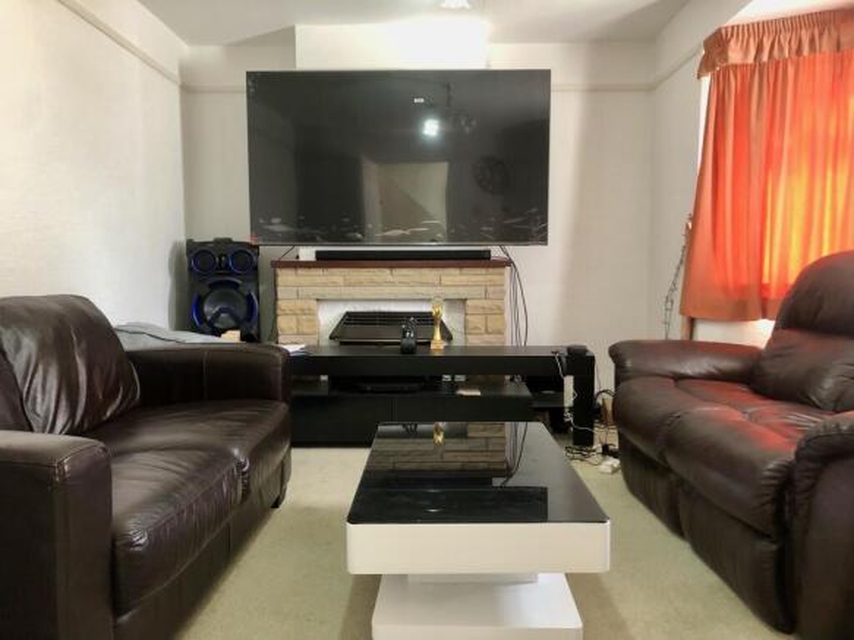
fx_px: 691
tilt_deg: -5.4
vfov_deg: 49.7
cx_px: 427
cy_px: 320
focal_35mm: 28
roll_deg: +1.2
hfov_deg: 63.5
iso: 80
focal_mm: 4
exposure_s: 1/17
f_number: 1.8
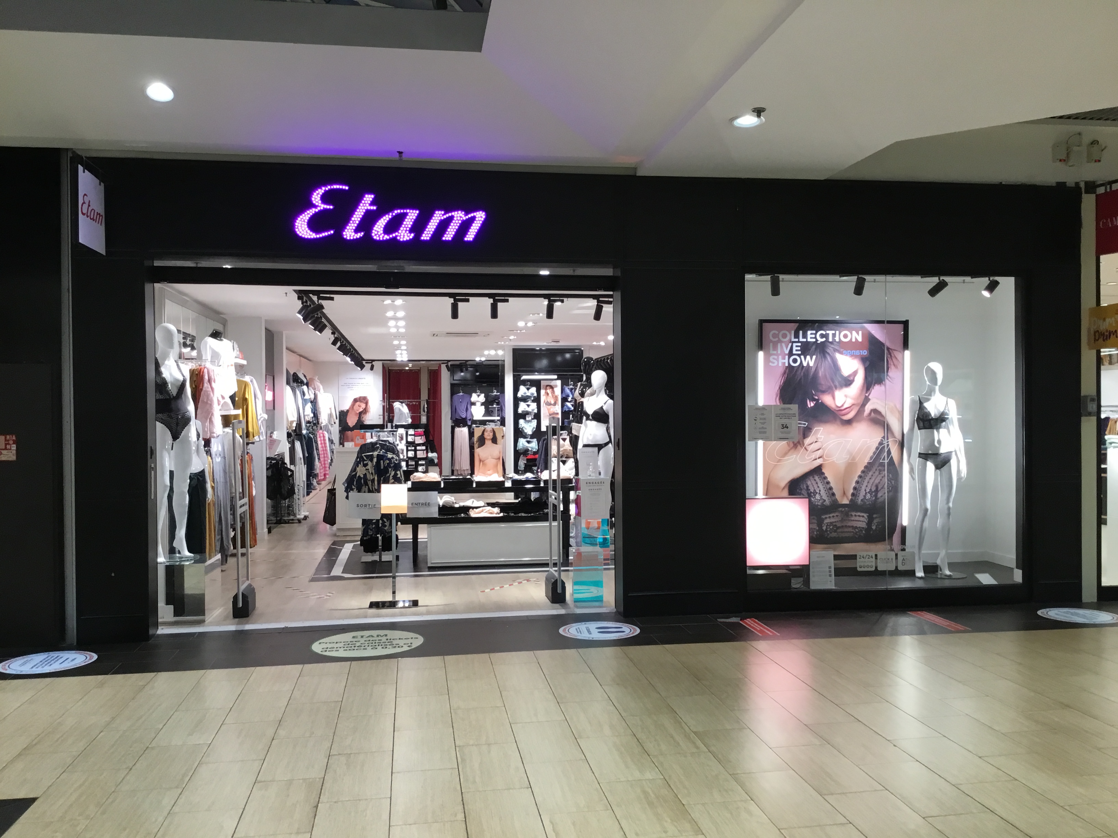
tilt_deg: -1.0
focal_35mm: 31
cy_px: 419
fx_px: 1001
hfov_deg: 58.4
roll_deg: +1.4
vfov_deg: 45.4
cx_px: 559
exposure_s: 1/33
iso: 40
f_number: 2.4
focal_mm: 3.3
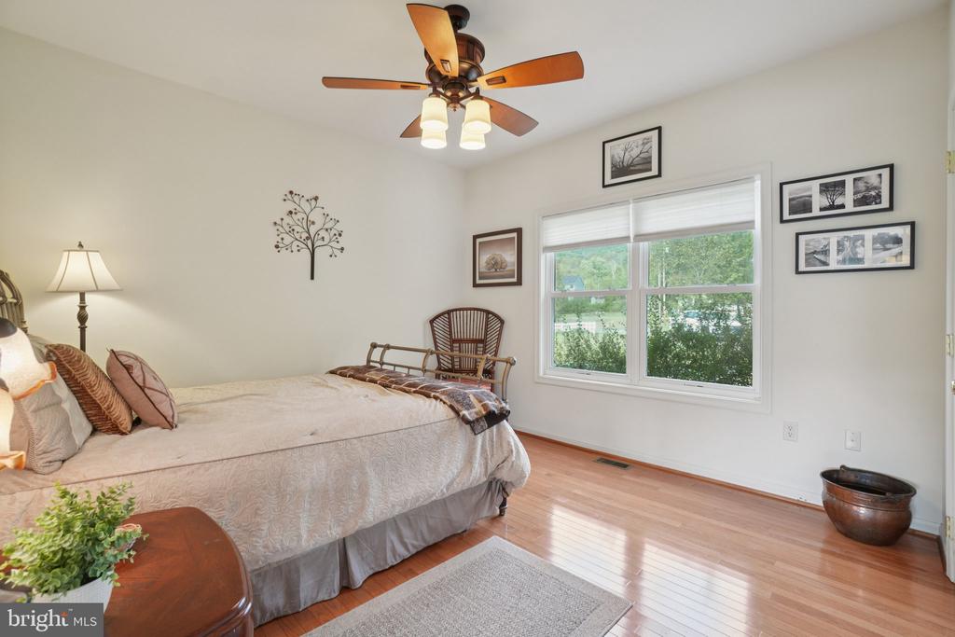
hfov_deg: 100.4
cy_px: 318
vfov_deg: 77.3
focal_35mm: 15
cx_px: 478
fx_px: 398
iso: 100
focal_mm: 10
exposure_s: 1/6
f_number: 7.1
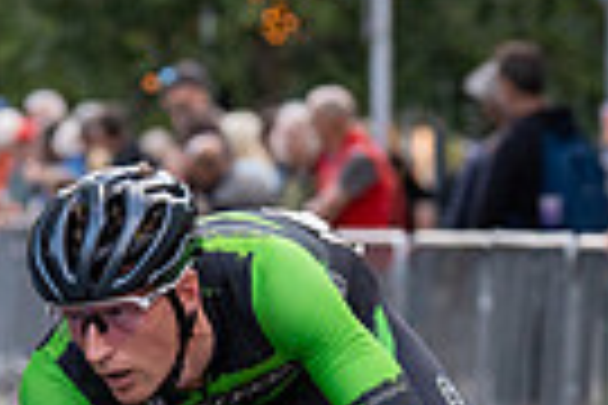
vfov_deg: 2.9
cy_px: 268
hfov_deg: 4.3
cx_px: 108
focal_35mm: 481
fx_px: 8123
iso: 1600
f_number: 3.5
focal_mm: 104
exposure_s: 1/800
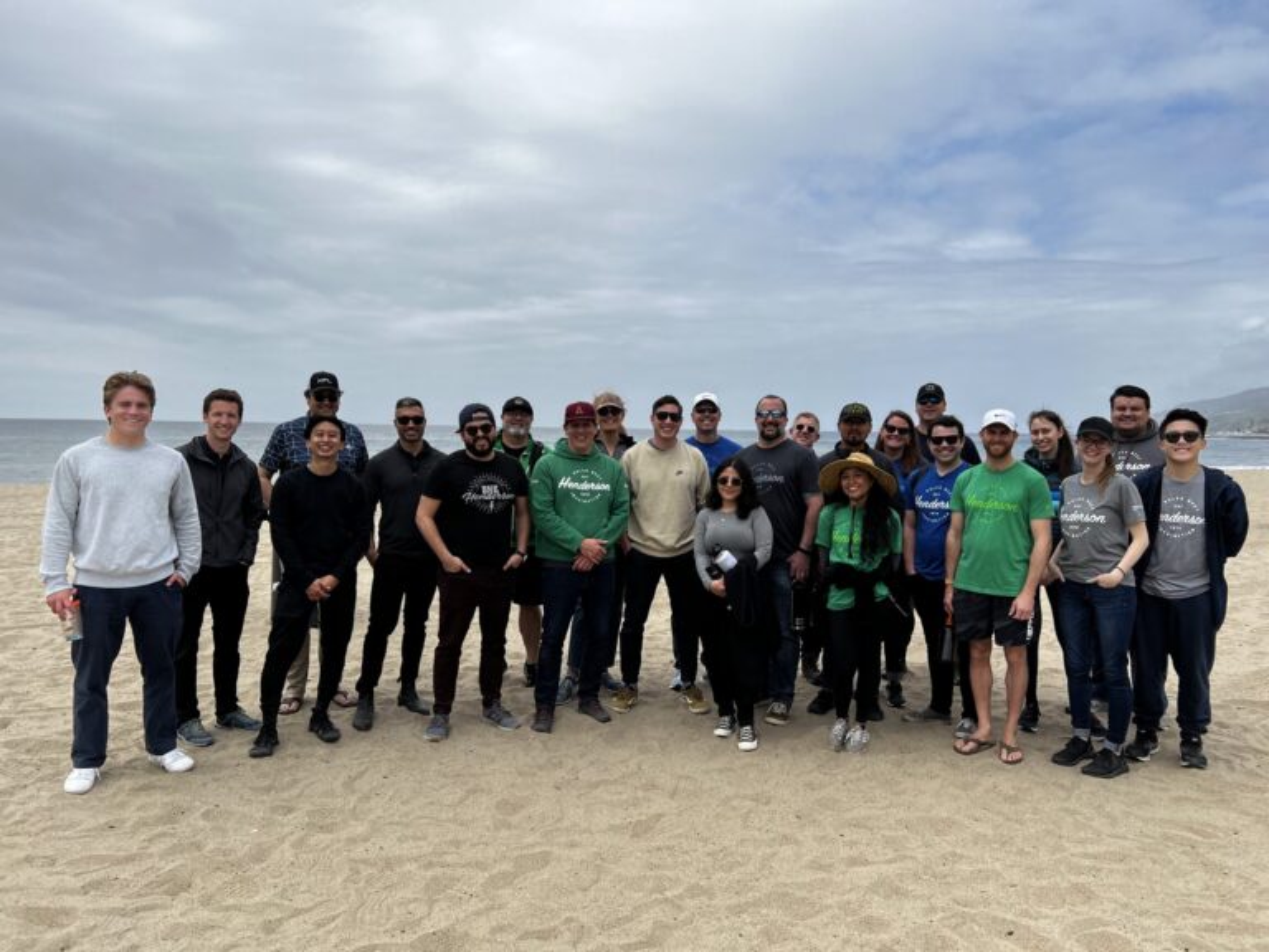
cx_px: 634
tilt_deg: -2.5
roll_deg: +0.0
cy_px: 476
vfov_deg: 53.1
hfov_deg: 67.3
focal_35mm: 26
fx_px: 953
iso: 50
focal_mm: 5.7
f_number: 1.5
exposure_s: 1/5587
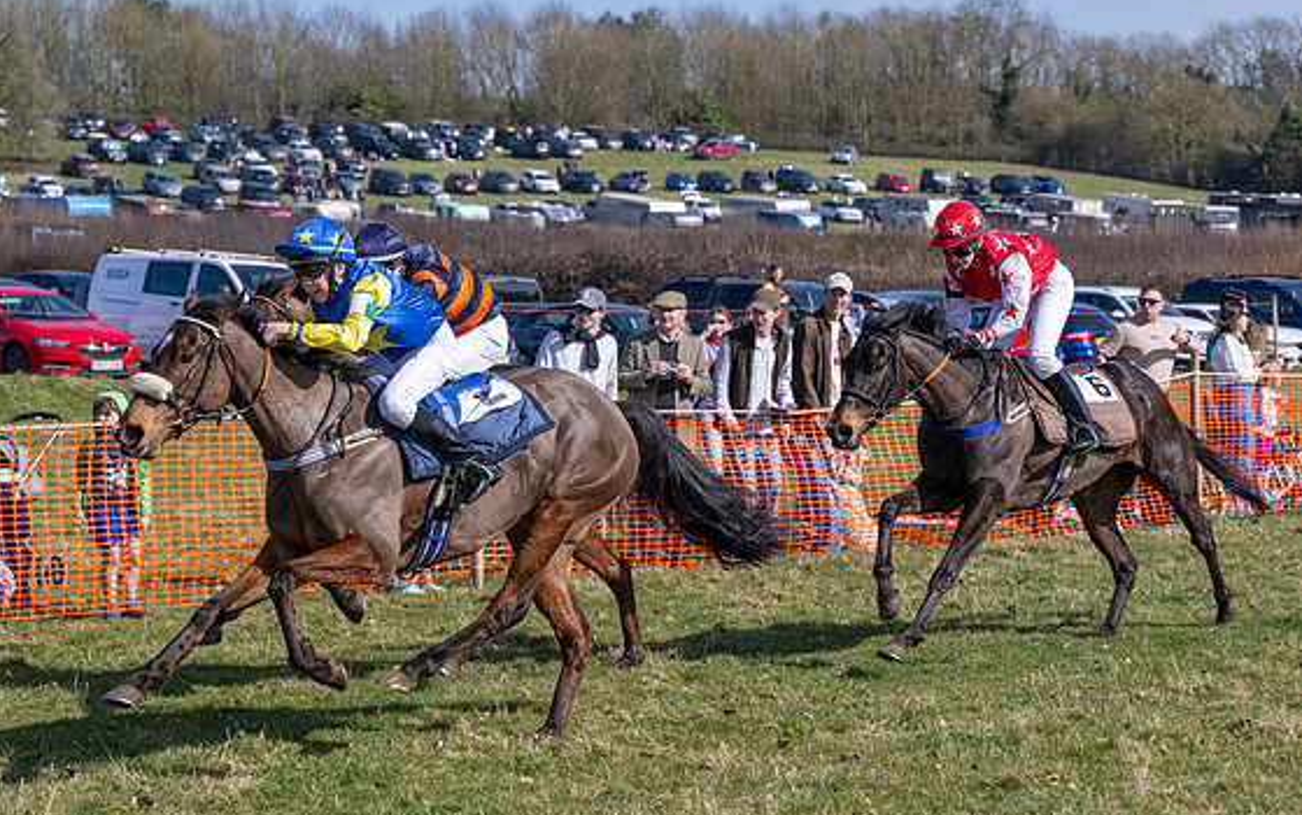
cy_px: 496
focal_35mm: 92
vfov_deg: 14.2
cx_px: 696
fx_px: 3266
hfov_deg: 22.5
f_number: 5
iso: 200
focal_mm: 70
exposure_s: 1/1600
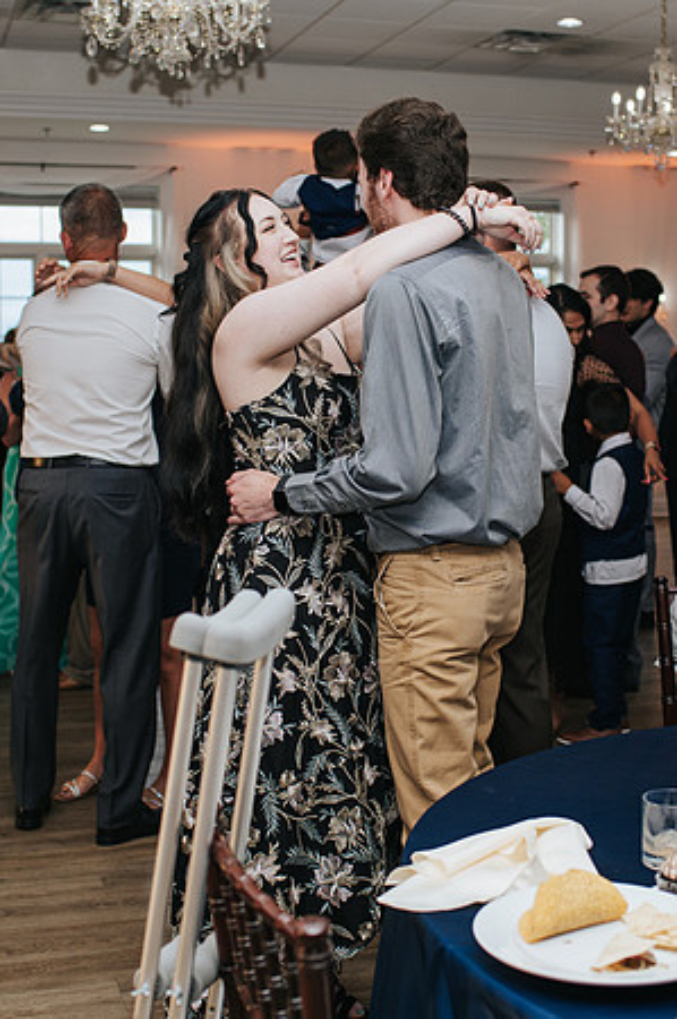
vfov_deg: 37.4
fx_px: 1507
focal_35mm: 53
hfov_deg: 25.3
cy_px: 509
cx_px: 370
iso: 800
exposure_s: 1/200
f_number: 3.2
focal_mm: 35
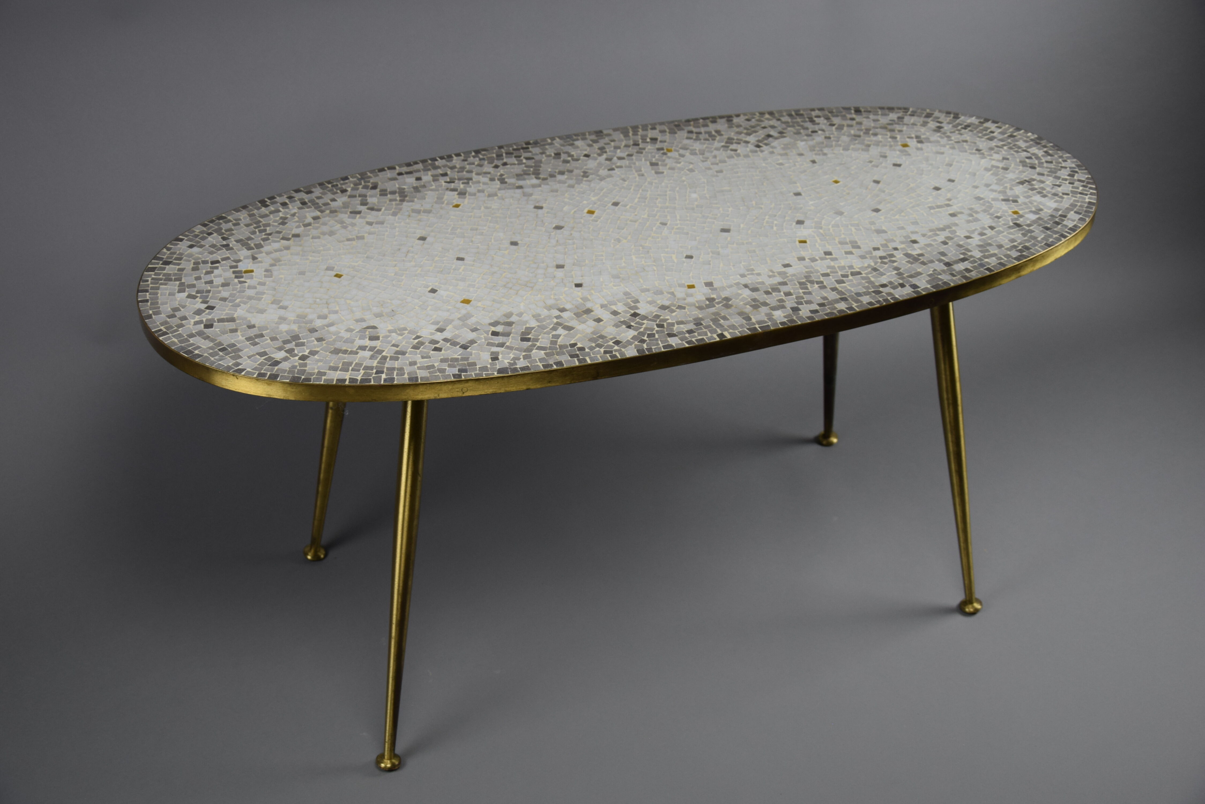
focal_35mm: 48
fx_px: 1607
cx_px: 602
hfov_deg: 41.1
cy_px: 402
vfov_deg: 28.1
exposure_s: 1/60
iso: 450
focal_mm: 32
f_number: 4.2
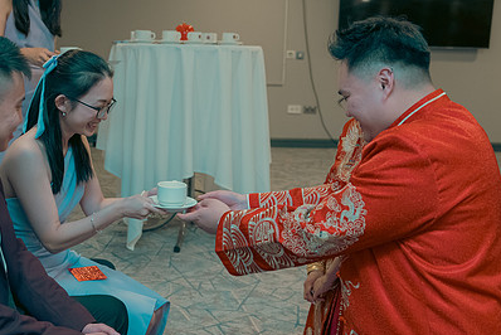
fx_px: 710
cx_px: 204
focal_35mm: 51
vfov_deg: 26.5
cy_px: 202
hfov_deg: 38.7
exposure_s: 1/160
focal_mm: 35
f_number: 3.5
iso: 2500
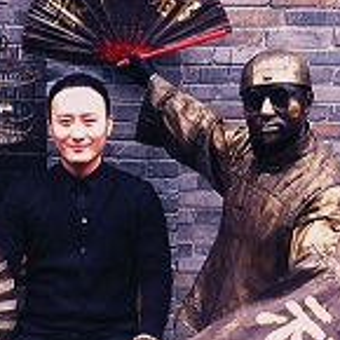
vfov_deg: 20.3
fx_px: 945
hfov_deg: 20.3
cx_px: 106
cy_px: 232
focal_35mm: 85
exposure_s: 1/60
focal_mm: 3.85
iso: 80
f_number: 2.8
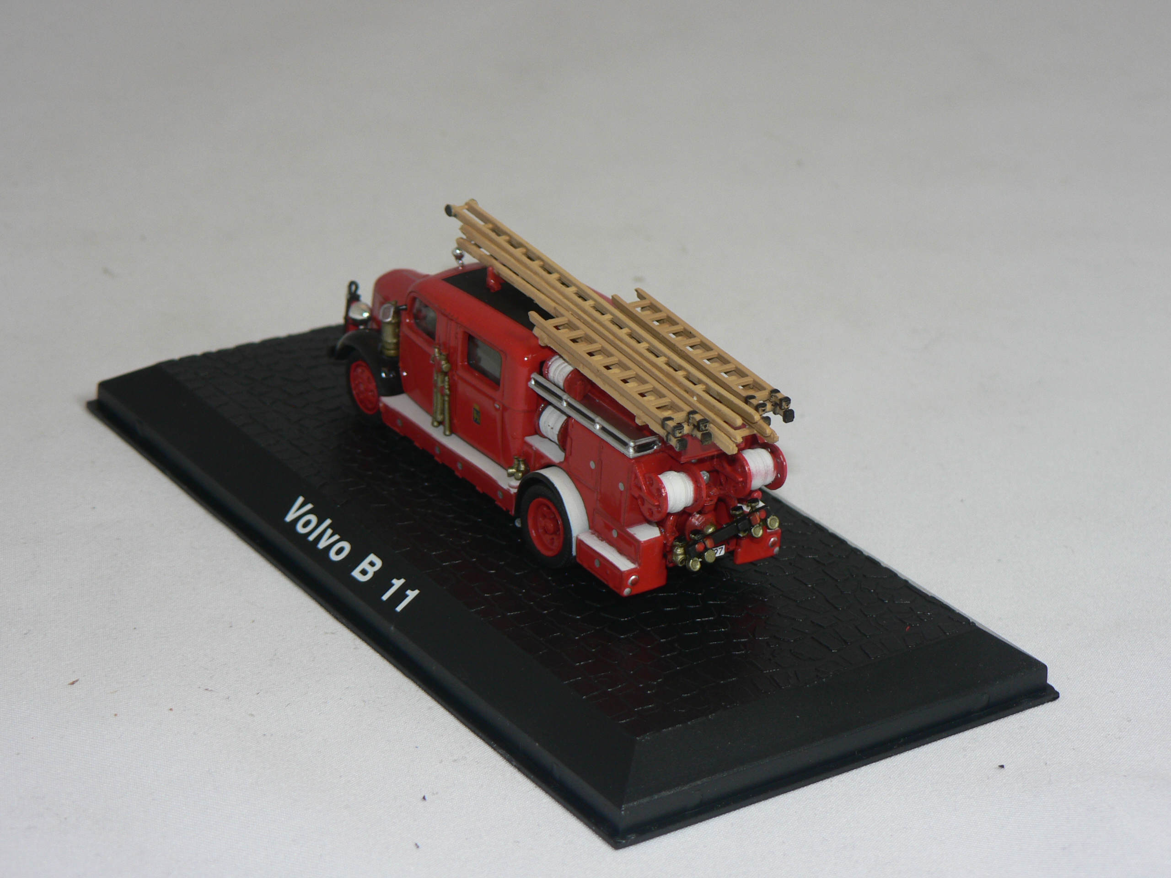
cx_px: 586
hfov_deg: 21.5
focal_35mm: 91
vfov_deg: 16.2
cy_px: 439
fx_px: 3078
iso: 80
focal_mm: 15.2
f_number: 3.2
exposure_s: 1/60
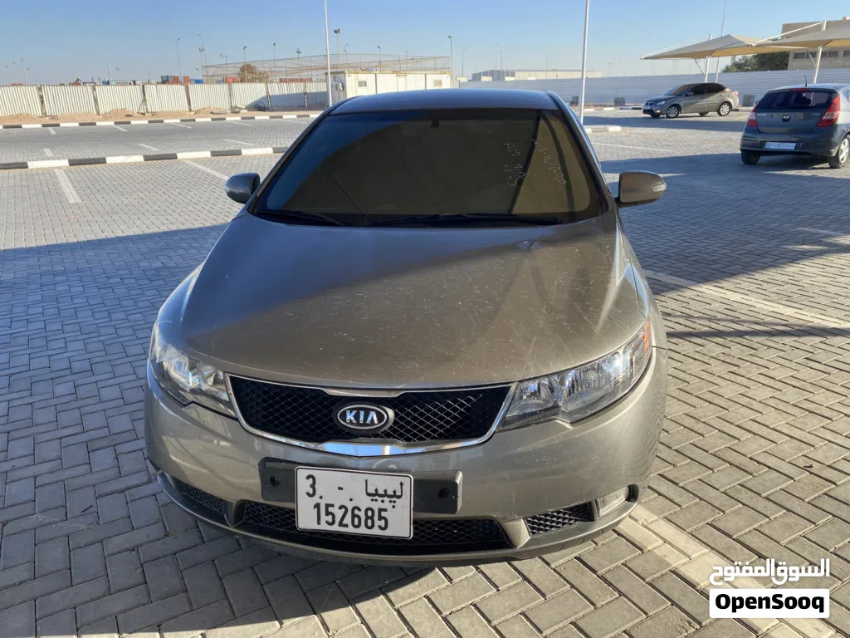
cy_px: 319
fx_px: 638
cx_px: 425
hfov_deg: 67.3
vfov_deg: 53.1
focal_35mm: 26
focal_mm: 4.25
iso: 32
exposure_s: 1/1147
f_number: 1.8
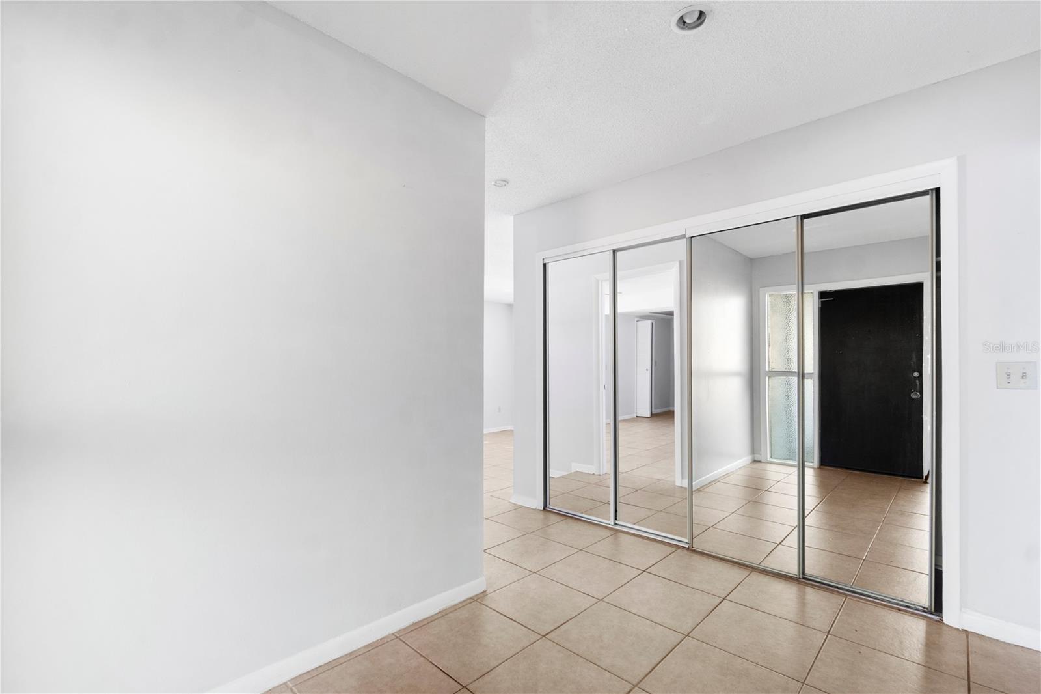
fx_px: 434
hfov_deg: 100.4
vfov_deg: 77.3
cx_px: 520
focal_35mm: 15
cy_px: 347
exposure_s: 1/3
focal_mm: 10
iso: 100
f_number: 9
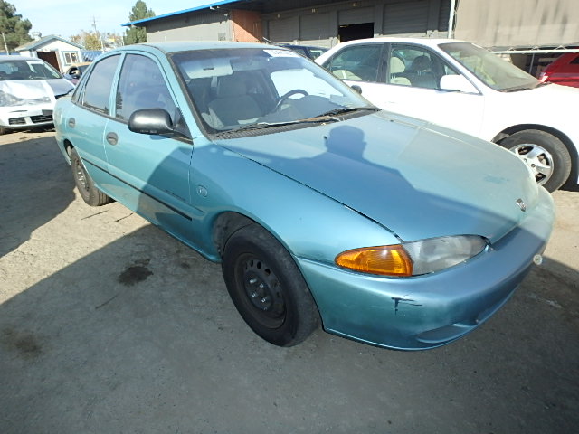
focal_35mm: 21
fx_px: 351
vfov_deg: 63.4
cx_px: 290
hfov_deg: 79.0
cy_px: 217
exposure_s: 1/500
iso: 125
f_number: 3.5
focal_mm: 3.7
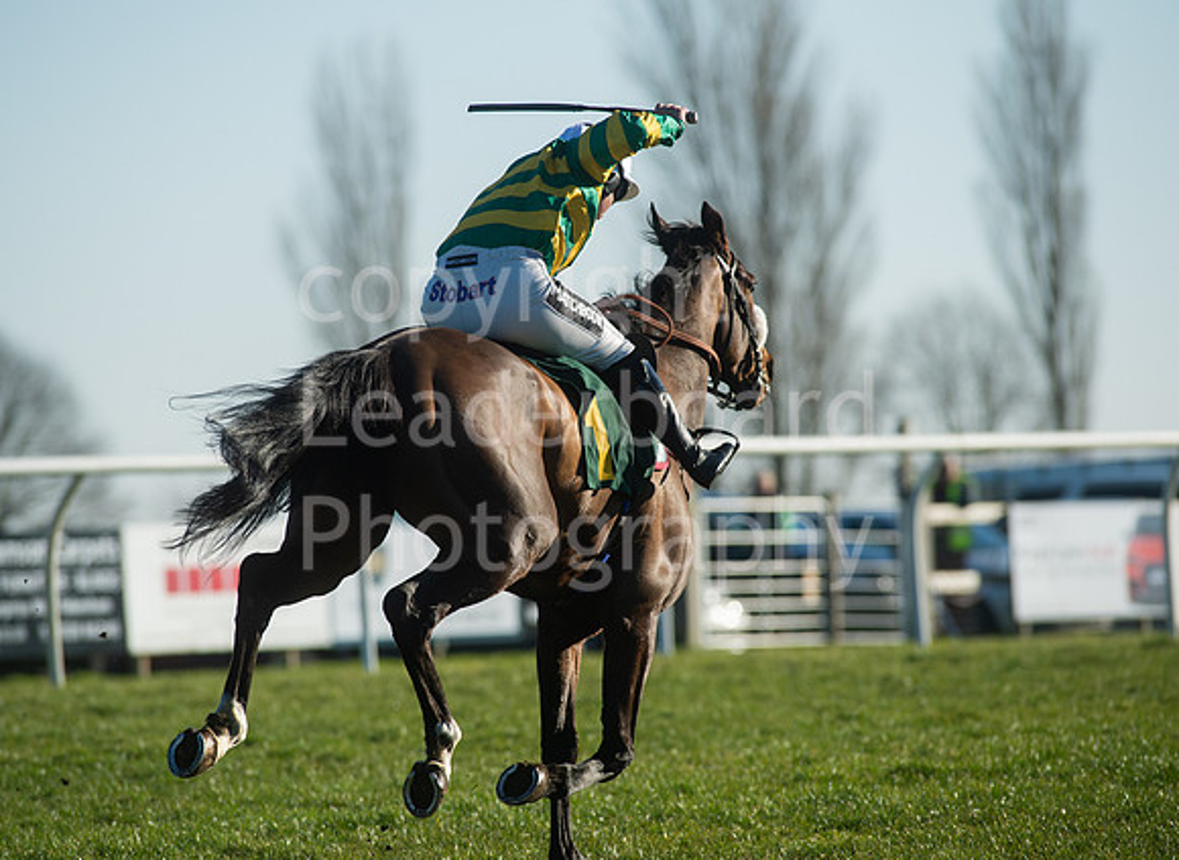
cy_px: 422
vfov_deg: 4.5
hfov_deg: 6.2
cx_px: 547
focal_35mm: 325
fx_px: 10949
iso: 400
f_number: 7.1
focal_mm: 300
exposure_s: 1/4000
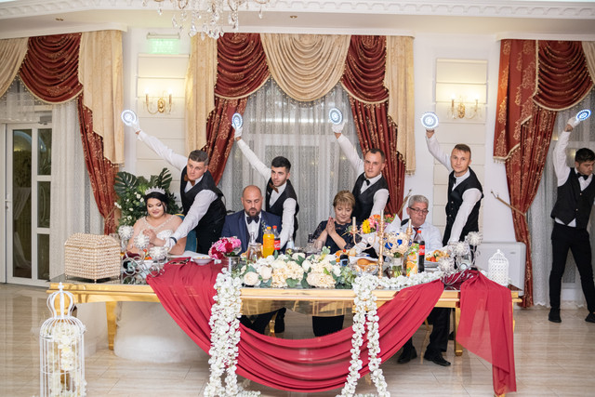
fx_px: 579
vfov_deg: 37.9
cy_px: 198
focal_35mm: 35
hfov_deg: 54.4
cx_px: 298
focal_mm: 23
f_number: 2
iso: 1250
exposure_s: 1/125
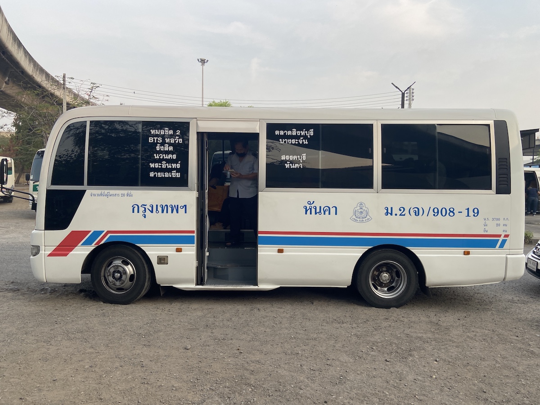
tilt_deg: -4.2
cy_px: 202
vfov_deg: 53.1
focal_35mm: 26
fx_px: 406
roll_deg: +1.1
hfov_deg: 67.3
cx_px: 270
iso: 32
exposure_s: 1/489
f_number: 1.8
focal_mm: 4.25
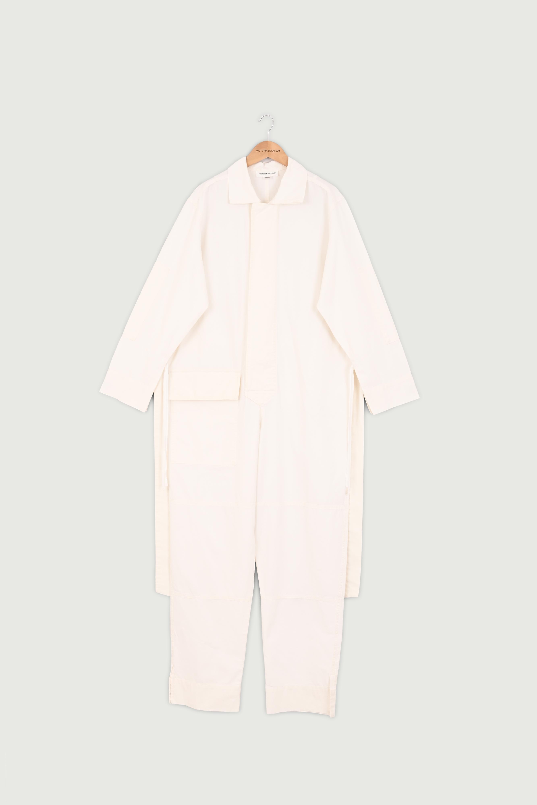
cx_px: 268
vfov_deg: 51.9
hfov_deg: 35.9
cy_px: 402
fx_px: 828
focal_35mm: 37
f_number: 11
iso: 200
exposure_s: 1/100
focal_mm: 37
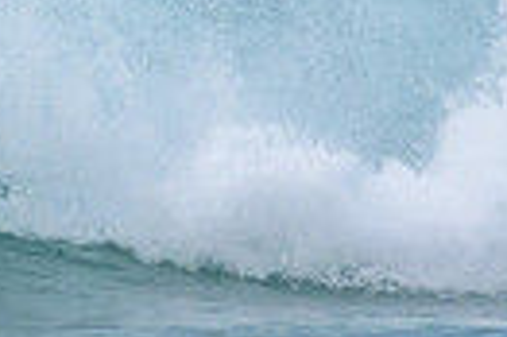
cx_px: -519
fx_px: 62452
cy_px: -72
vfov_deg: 0.3
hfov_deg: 0.5
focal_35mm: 4440
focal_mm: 1000
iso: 1600
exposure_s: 1/2000
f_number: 11
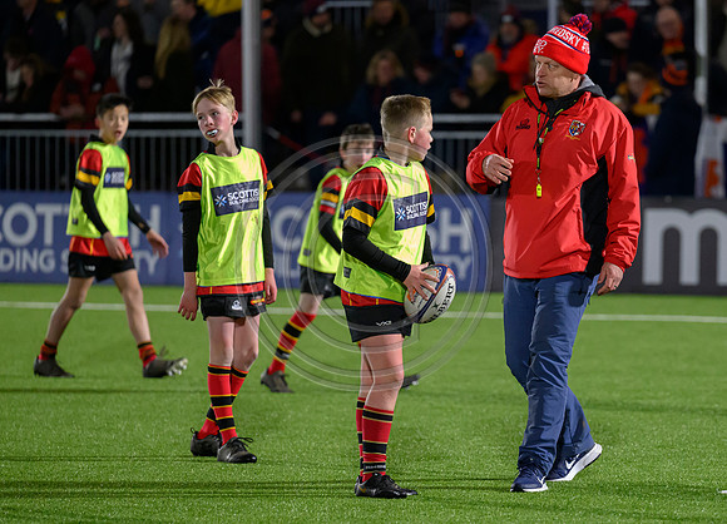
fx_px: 5939
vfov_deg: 5.1
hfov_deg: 7.0
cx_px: 542
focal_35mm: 287
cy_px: 337
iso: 6400
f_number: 3.2
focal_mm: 195
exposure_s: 1/1000
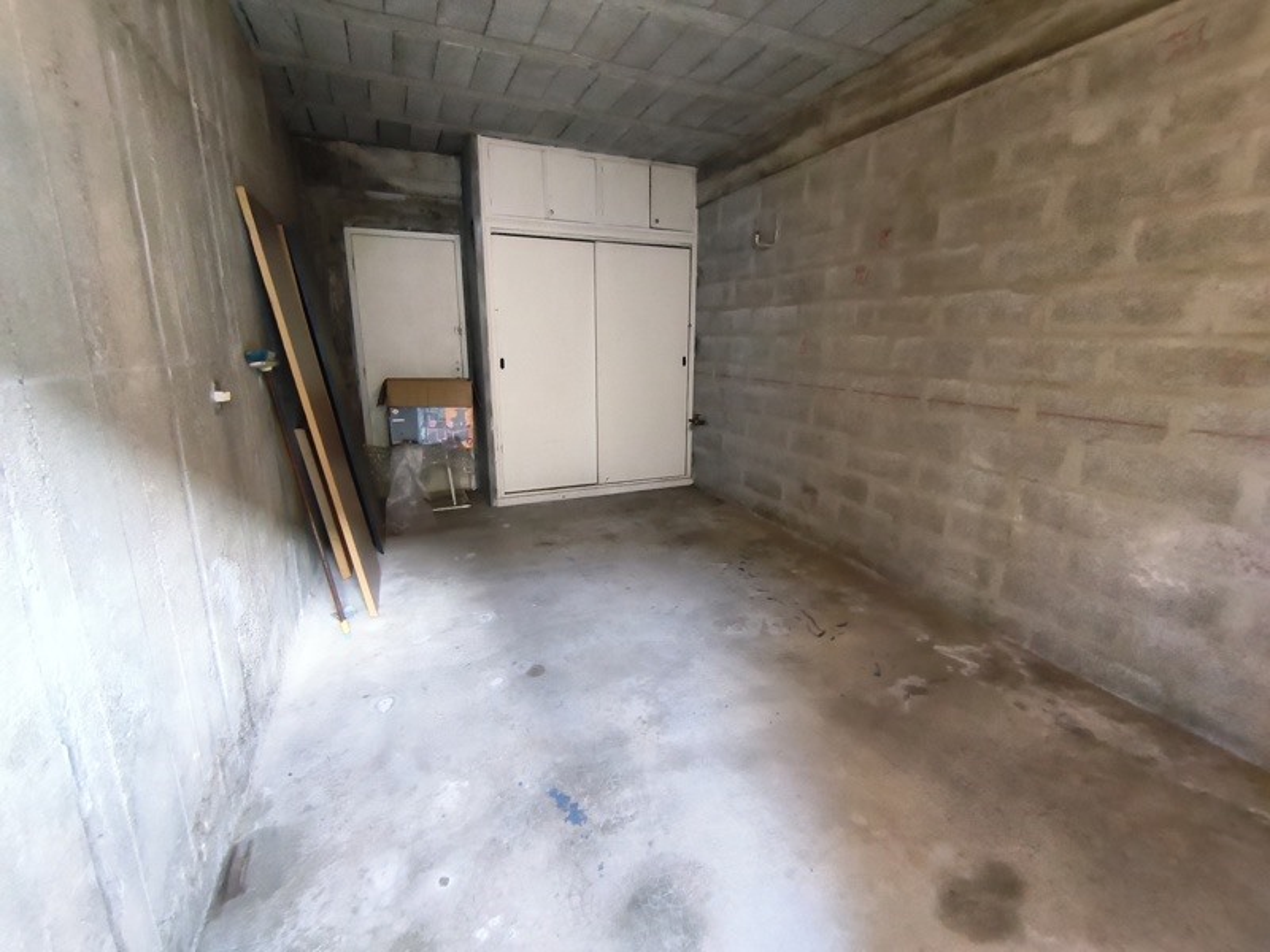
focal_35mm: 15
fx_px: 550
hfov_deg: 98.2
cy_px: 476
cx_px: 635
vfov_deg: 81.7
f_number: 2.2
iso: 800
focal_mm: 1.65
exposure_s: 1/25
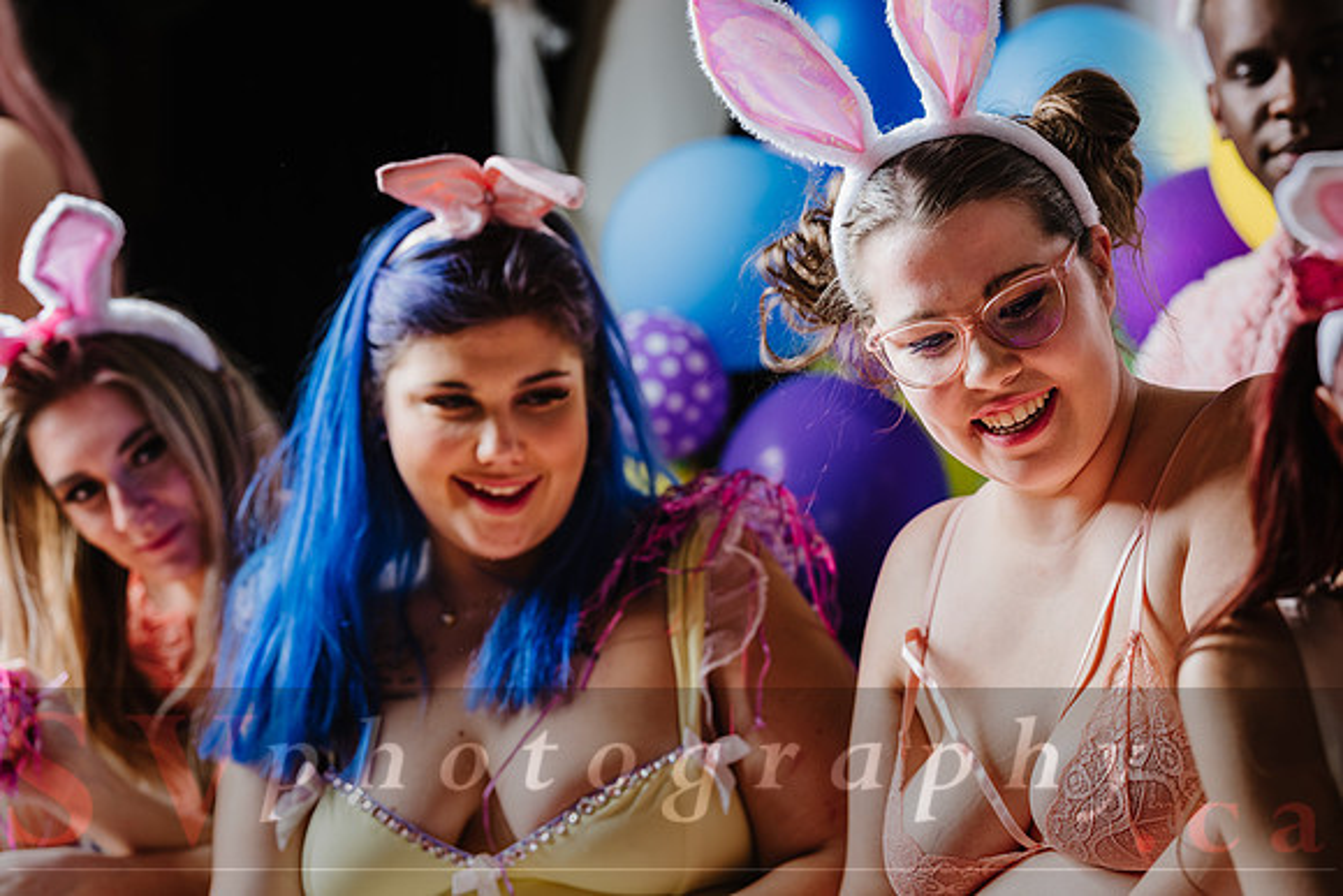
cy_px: 392
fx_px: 3376
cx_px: 672
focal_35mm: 90
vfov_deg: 15.1
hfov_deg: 22.5
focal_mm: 110
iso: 400
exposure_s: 1/125
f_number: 3.6
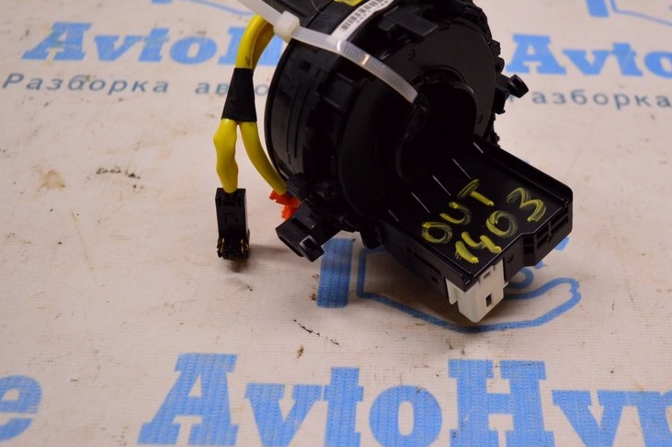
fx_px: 783
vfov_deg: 31.8
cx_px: 414
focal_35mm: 42
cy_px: 207
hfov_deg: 46.1
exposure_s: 1/400
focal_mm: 20
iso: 1600
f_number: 4
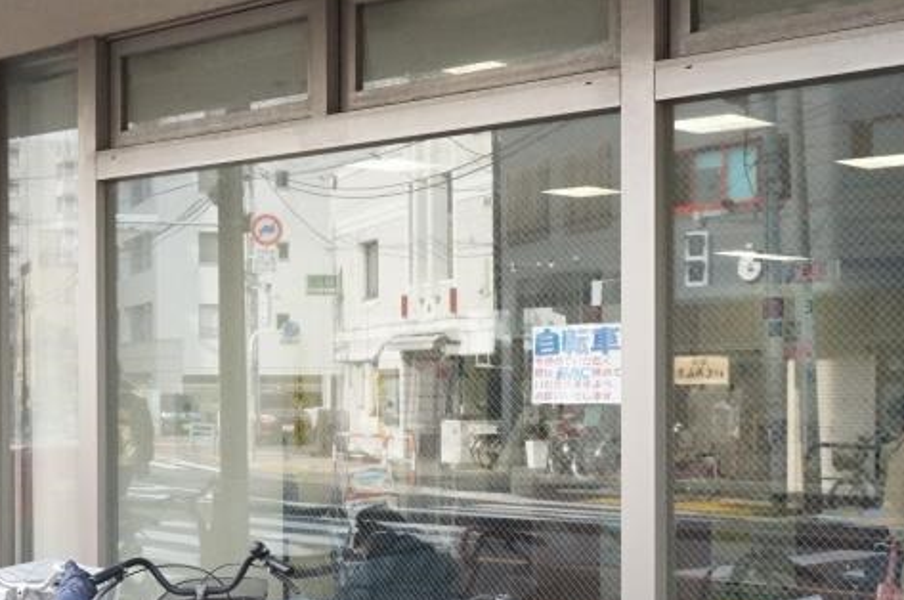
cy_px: 419
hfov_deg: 30.7
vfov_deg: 20.8
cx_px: 292
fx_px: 1630
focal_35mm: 65
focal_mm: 20
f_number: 8
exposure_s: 1/500
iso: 3200
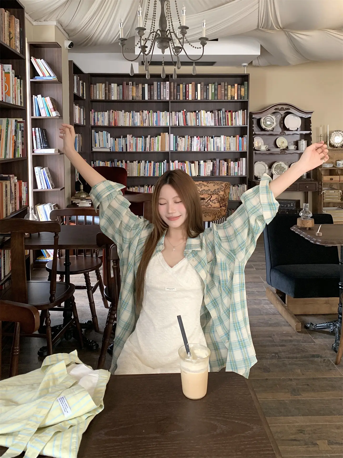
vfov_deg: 67.3
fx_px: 344
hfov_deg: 53.1
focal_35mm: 26
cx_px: 172
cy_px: 229
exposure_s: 1/60
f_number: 1.8
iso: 125
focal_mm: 4.25
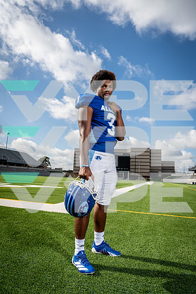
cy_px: 147
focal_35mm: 25
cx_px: 98
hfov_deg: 51.3
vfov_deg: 71.5
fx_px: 204
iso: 125
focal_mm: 25
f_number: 8
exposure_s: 1/250
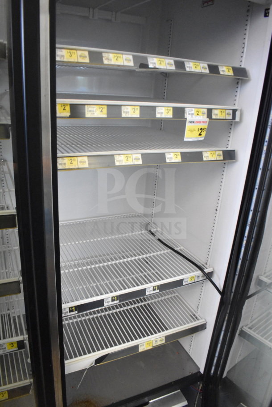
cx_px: 136
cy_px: 204
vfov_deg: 67.4
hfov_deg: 47.9
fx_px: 306
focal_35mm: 27
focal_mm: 18
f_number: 4
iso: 6400
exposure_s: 1/60
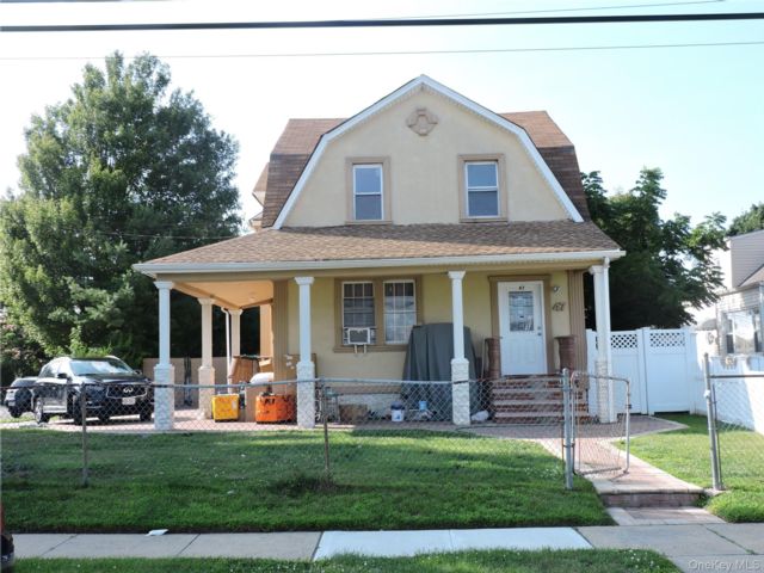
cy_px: 286
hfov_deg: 52.6
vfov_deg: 40.7
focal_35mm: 35
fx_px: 772
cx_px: 382
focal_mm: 6.2
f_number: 3.3
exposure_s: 1/400
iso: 100
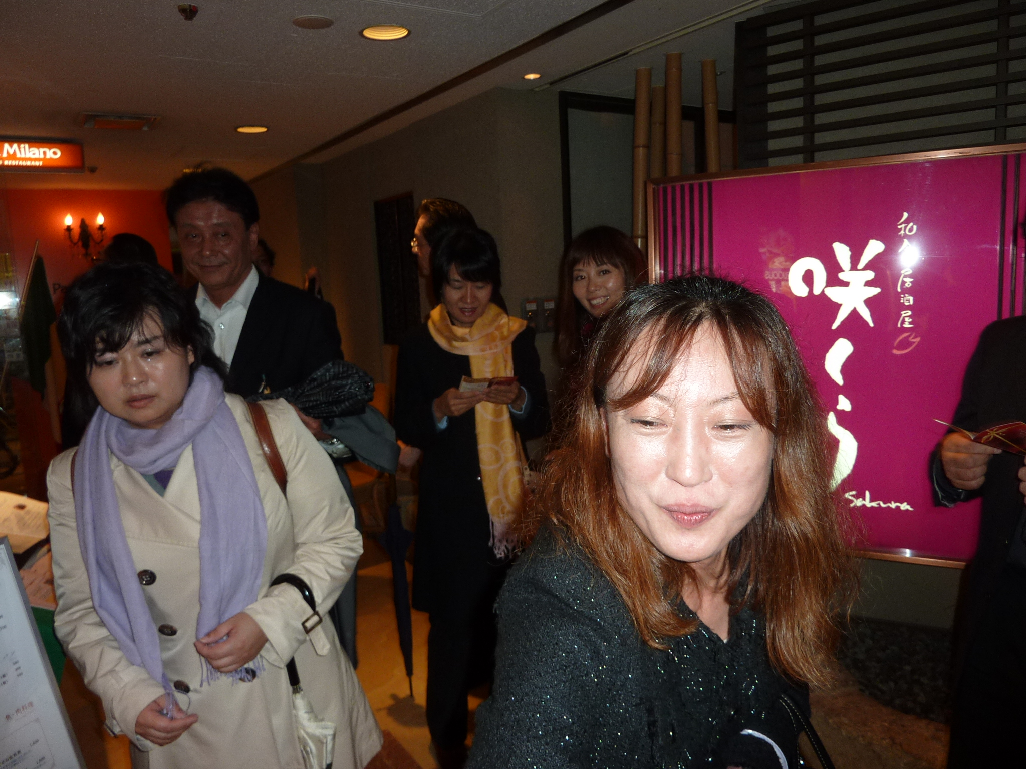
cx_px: 513
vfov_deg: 54.9
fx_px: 741
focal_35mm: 25
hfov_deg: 69.4
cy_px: 384
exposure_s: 1/30
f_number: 3.3
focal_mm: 4.1
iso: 100
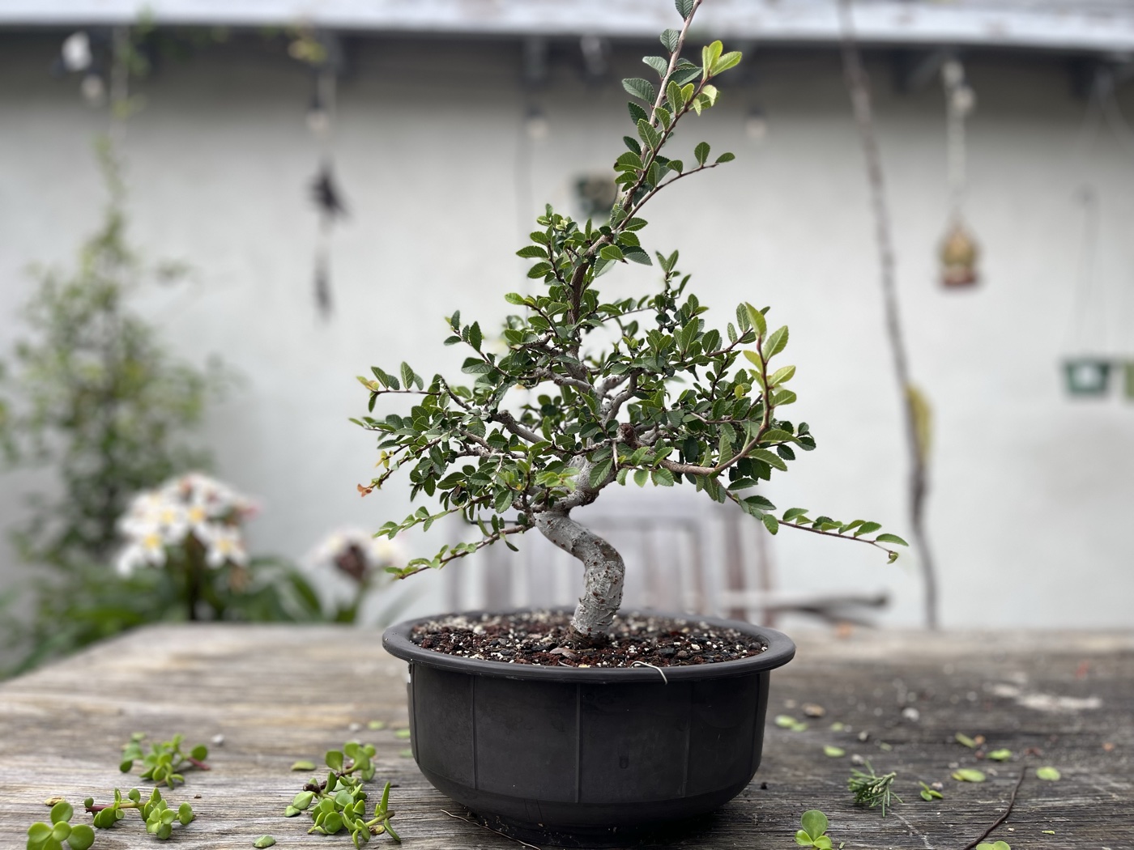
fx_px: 852
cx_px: 567
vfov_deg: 53.1
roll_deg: +0.1
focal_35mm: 26
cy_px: 425
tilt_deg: +2.8
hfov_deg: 67.3
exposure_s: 1/1129
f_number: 1.6
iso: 50
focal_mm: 5.1
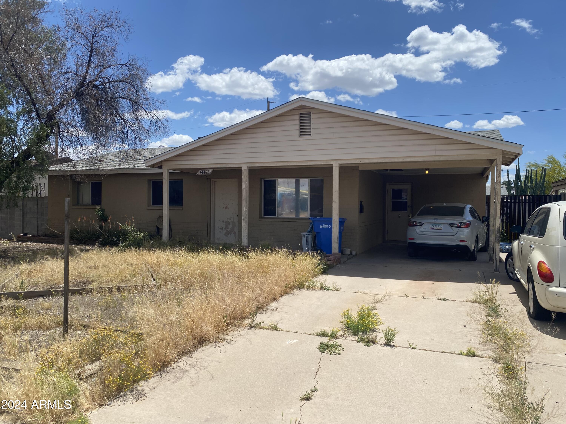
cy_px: 212
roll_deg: -1.1
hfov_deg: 67.3
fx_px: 425
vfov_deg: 53.1
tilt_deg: -0.5
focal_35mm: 26
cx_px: 283
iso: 32
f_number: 1.8
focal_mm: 4.25
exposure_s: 1/4115
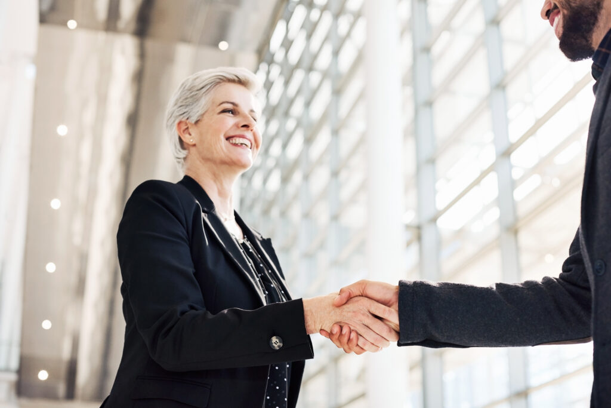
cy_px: 204
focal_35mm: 50
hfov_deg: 39.6
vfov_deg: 27.0
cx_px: 306
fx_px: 849
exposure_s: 1/500
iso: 400
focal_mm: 50
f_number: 3.5
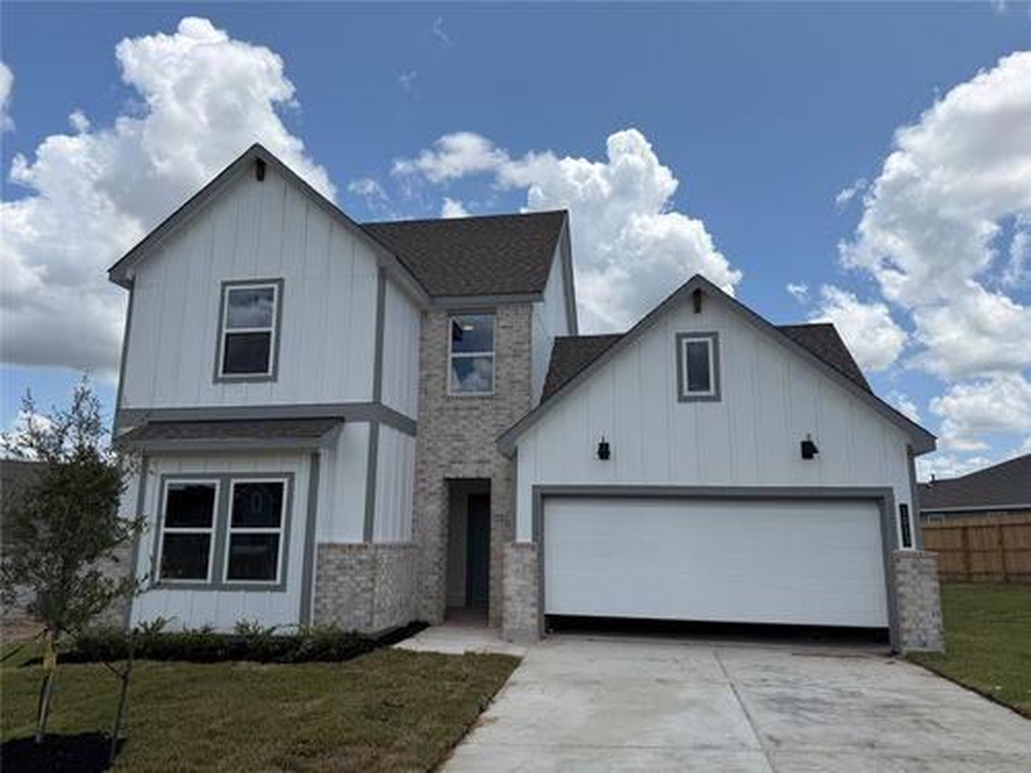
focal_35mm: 24
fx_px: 715
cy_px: 386
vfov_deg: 56.8
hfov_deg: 71.6
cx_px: 516
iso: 80
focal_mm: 6.76
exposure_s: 1/8130
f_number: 1.78
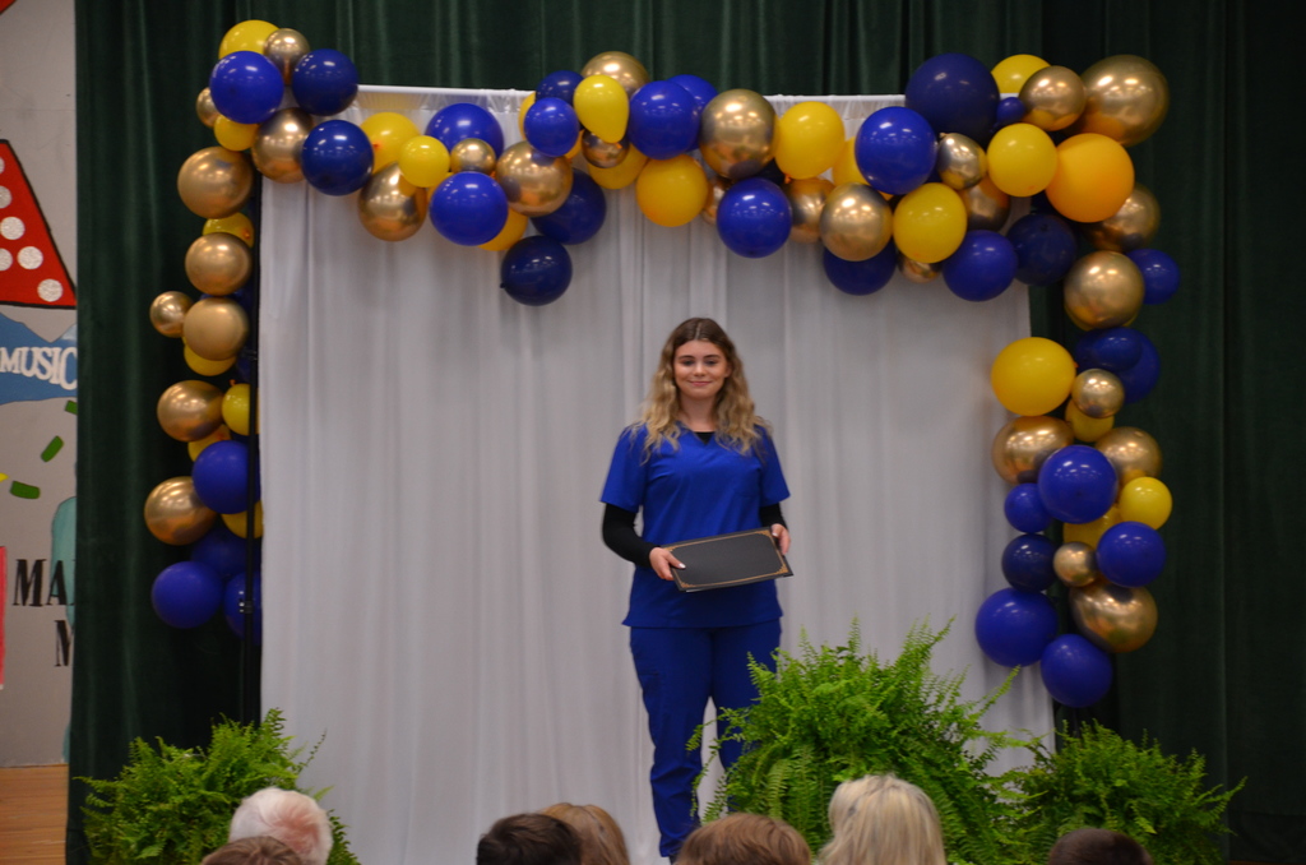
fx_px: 5430
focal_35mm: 150
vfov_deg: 9.1
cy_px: 432
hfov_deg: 13.7
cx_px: 653
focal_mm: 100
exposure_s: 1/30
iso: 800
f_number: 5.6
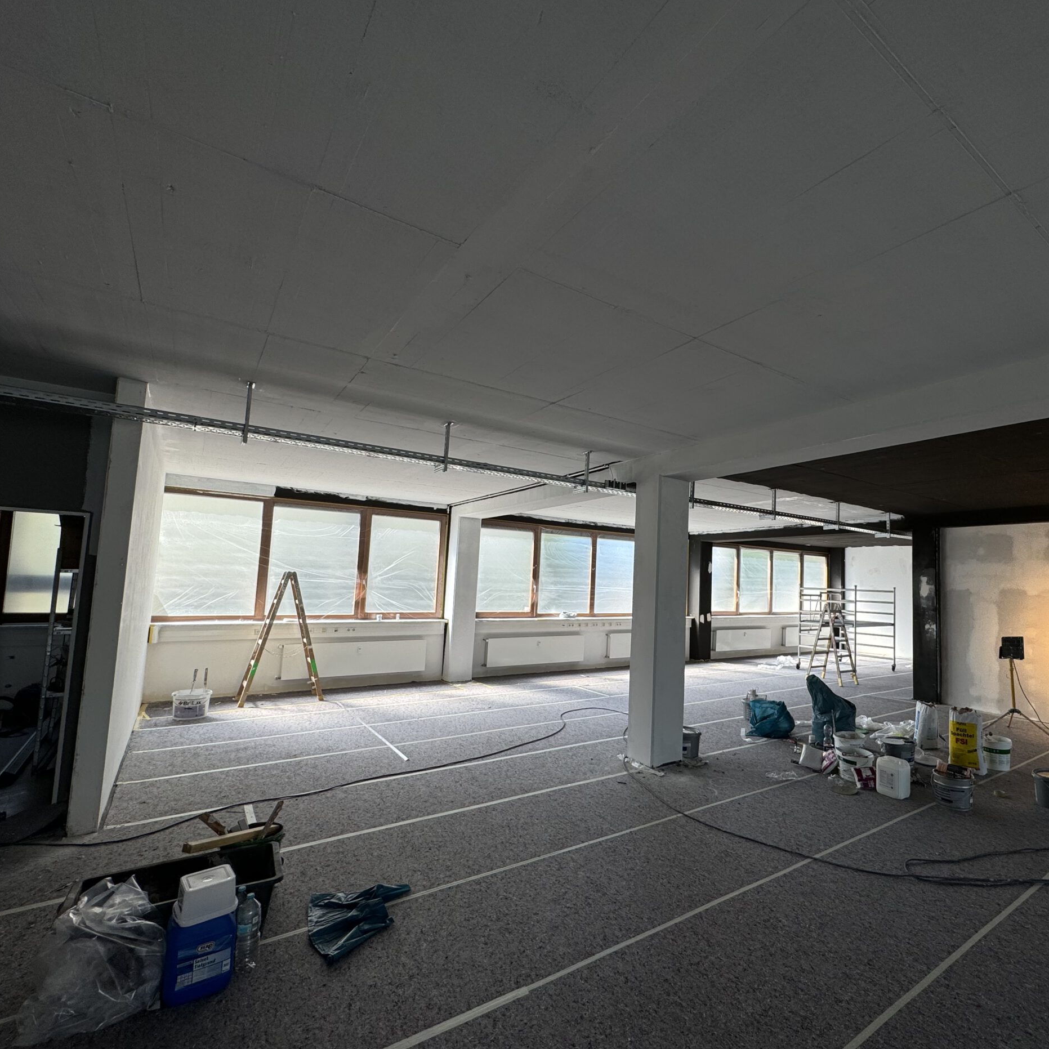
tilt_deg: +4.5
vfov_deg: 84.0
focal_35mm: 17
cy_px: 536
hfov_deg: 82.5
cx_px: 653
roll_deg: -2.0
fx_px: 583
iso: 40
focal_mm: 2.22
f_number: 2.2
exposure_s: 1/185
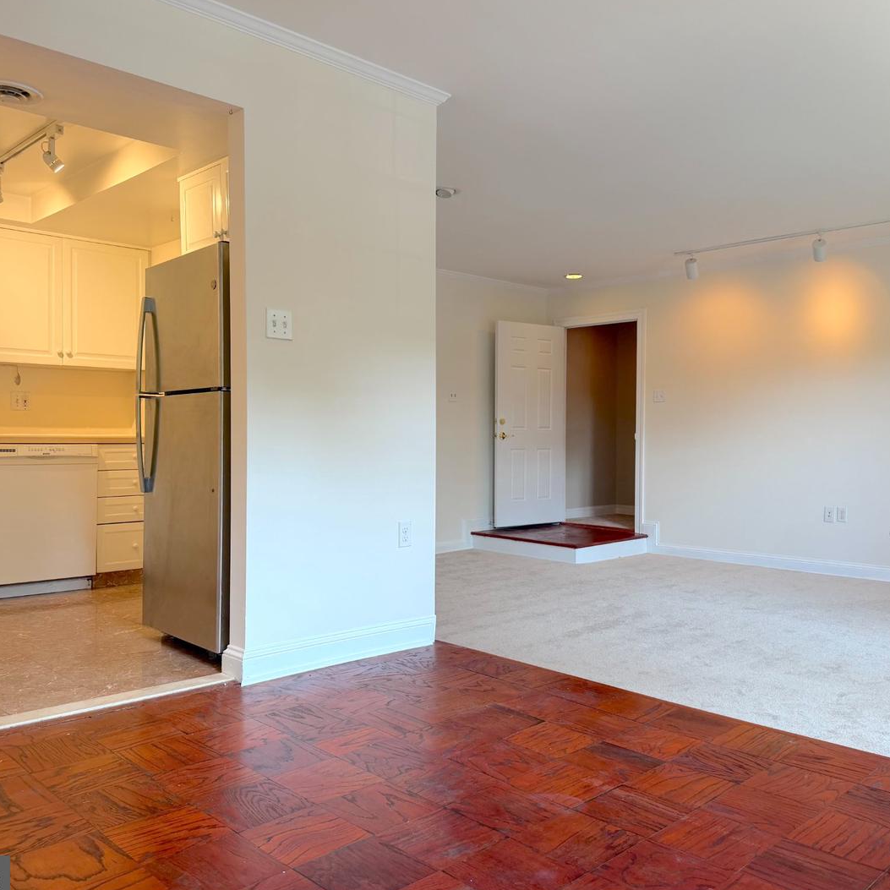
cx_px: 470
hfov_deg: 55.6
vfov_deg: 55.6
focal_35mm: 29
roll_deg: +0.0
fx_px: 844
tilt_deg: -1.3
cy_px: 448
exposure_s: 1/120
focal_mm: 6.76
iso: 125
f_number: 1.78
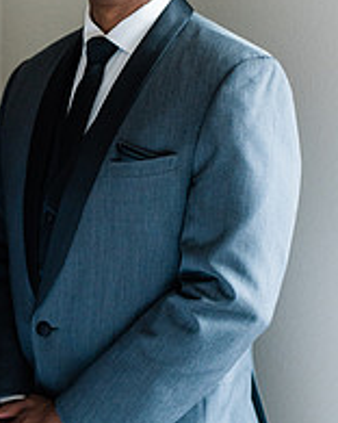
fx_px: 2301
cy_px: 197
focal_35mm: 184
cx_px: 22
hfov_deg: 8.4
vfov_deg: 10.5
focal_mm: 85
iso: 1250
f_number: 2.2
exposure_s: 1/160
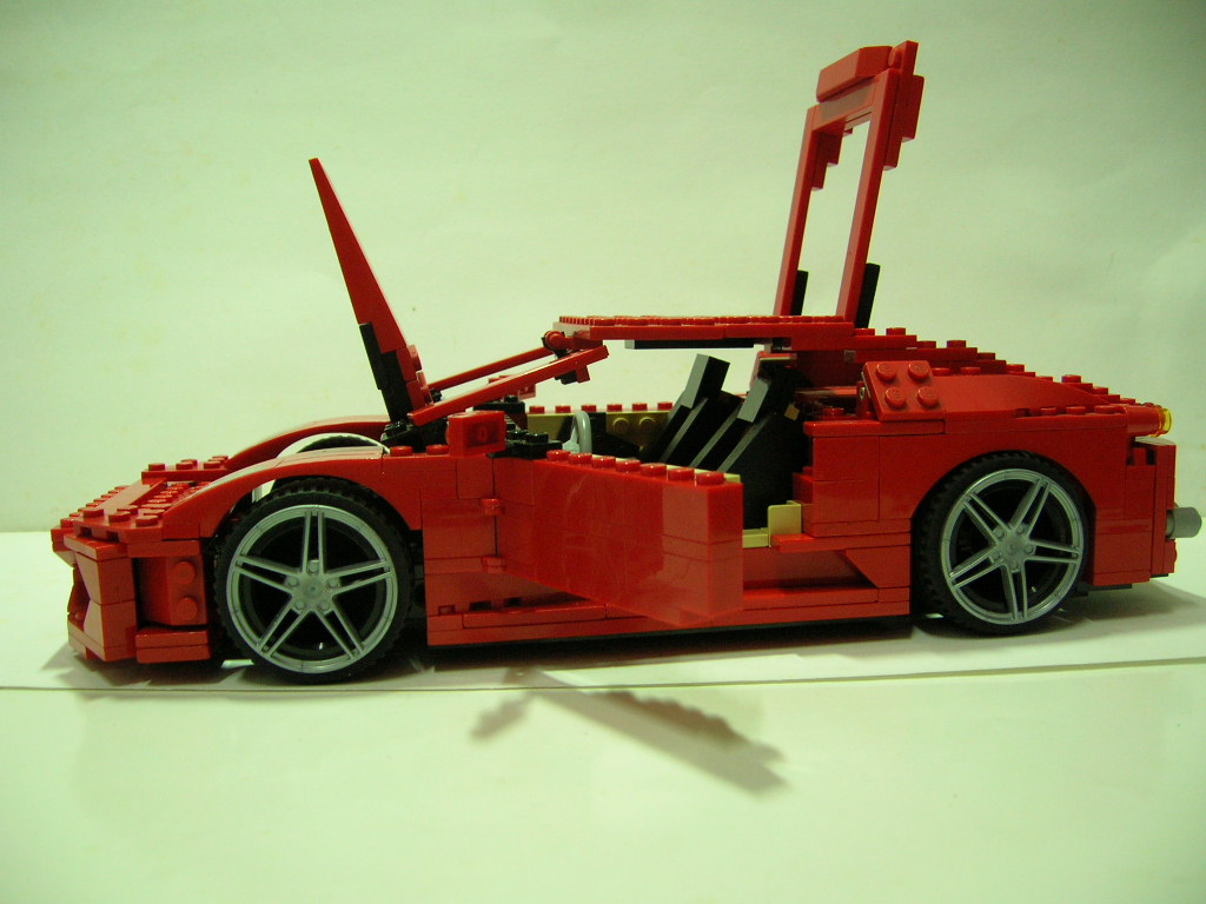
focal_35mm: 34
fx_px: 1185
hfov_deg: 54.0
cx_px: 603
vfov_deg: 41.8
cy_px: 452
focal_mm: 5.7
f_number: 2.9
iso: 110
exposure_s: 1/4
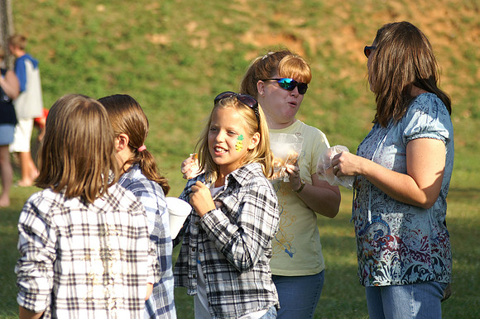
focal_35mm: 165
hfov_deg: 12.5
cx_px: 240
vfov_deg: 8.3
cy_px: 160
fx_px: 2199
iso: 100
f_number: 5
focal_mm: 110
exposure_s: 1/500
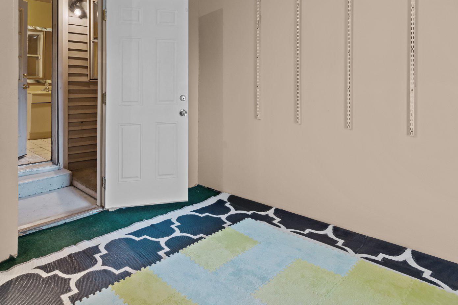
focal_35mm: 25
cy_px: 82
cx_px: 158
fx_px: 318
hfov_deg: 69.8
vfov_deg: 49.5
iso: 400
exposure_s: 1/4
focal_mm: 17
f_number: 8
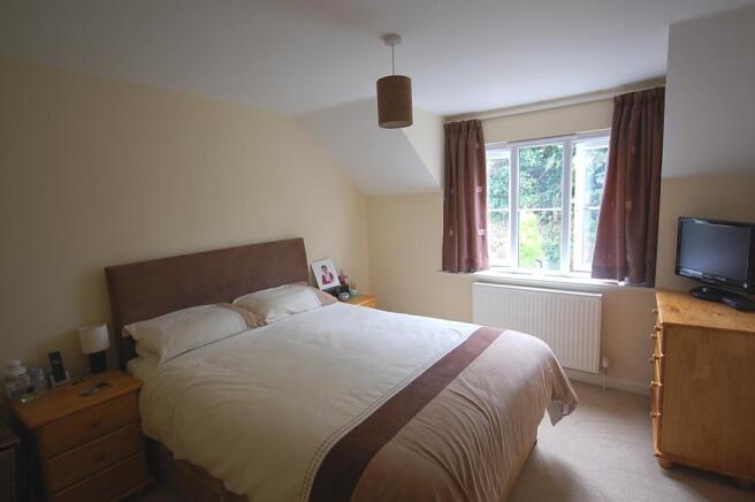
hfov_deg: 85.5
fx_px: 409
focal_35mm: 20
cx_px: 378
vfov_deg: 63.1
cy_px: 251
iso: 400
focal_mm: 13
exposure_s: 1/40
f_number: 4.5
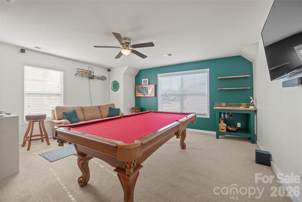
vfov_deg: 77.3
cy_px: 101
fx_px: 126
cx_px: 151
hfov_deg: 100.4
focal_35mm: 15
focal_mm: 10
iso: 400
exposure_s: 1/6
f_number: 8
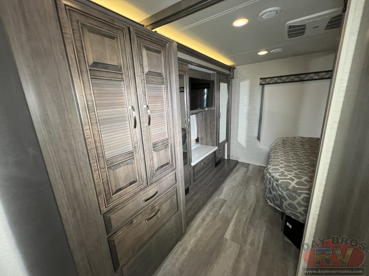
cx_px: 184
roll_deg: +3.6
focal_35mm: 13
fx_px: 139
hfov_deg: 106.2
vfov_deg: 89.9
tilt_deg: -13.0
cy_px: 138
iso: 250
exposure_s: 1/65
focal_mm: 1.57
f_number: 1.8
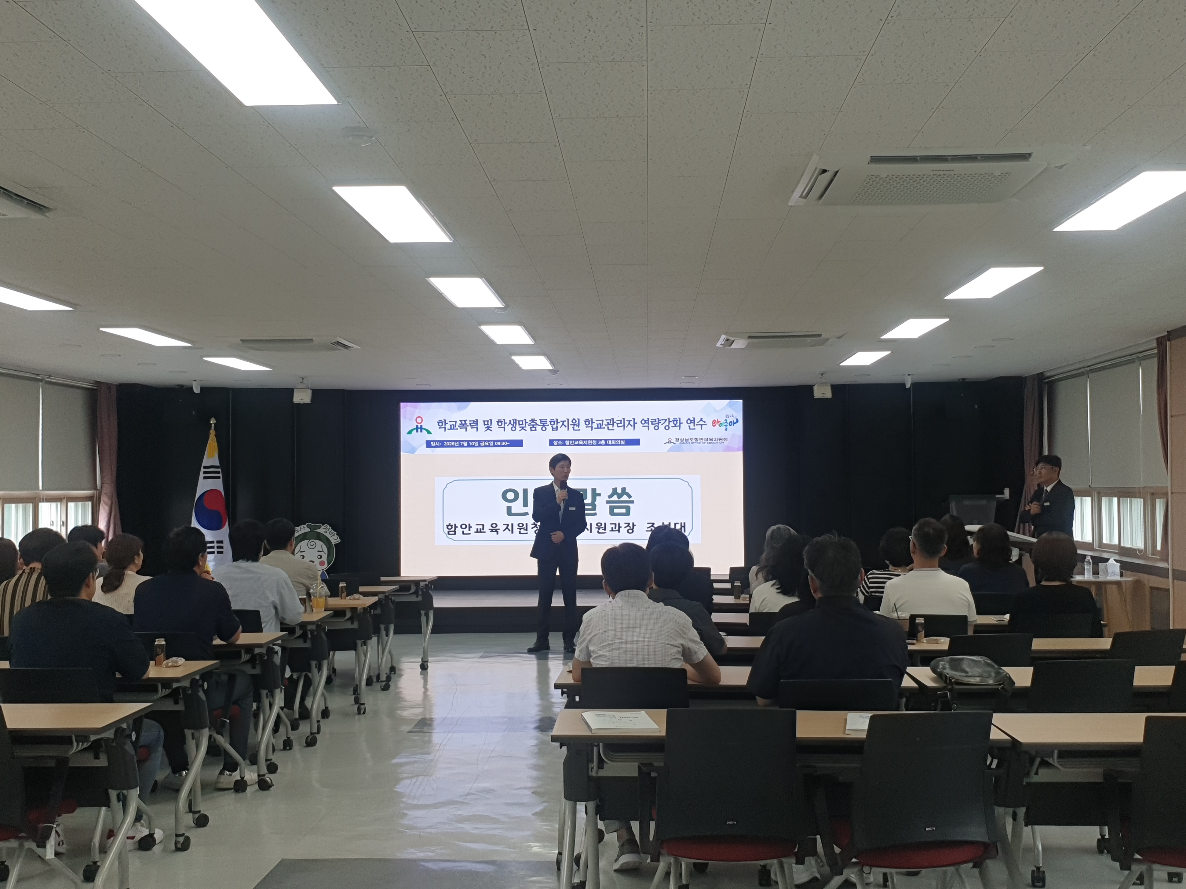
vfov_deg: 51.3
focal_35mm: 27
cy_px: 452
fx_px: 925
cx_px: 589
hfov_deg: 65.3
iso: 64
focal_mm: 4.3
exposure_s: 1/120
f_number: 2.4
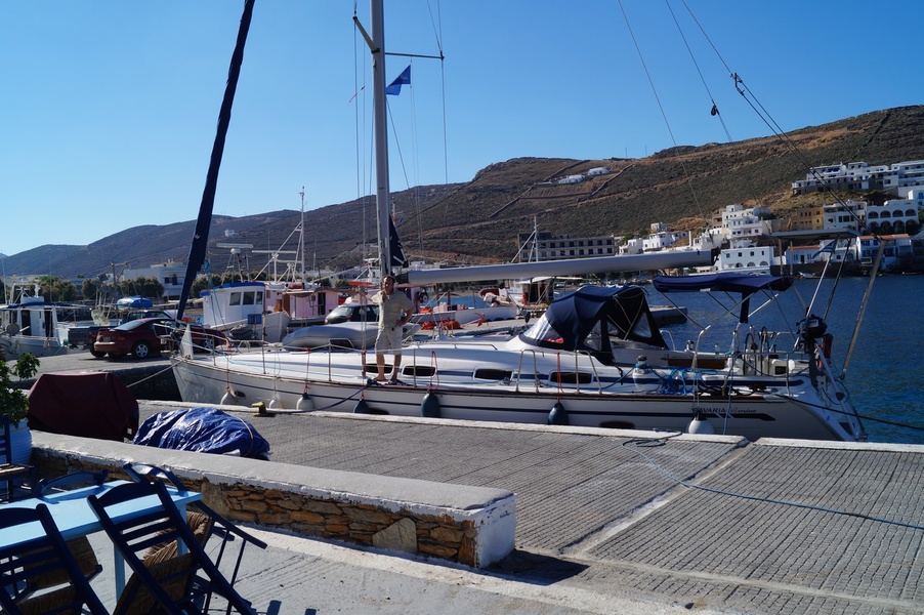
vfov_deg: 43.5
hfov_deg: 62.0
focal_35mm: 30
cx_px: 462
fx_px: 769
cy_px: 308
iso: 100
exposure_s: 1/250
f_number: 10
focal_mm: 20
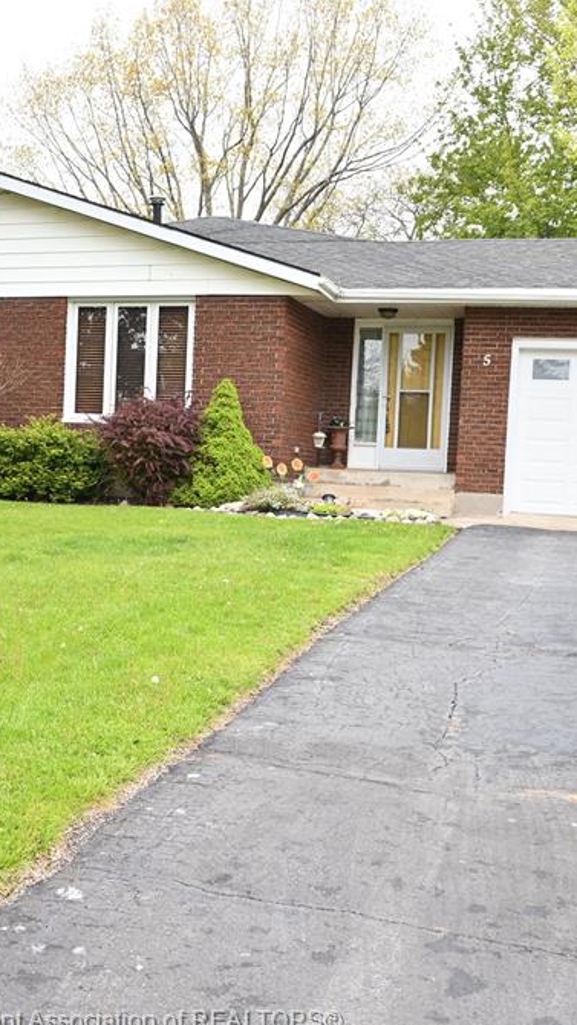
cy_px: 517
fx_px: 1338
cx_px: 104
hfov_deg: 23.9
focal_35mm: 49
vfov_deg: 41.9
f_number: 5
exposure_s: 1/30
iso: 100
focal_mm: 20.5
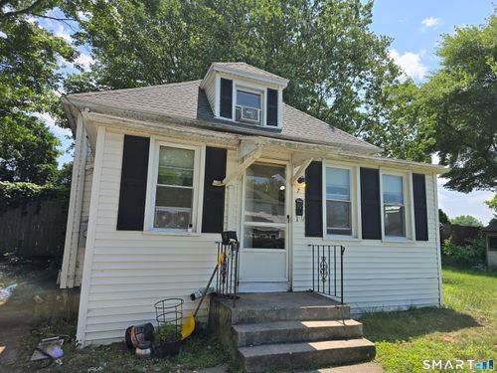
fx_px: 330
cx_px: 248
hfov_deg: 73.9
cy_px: 186
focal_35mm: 23
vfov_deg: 58.9
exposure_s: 1/659
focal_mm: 6.3
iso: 12
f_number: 1.7
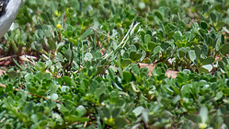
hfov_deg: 0.8
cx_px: 25
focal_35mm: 2731
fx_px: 16581
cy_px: -64
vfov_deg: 0.4
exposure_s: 1/2000
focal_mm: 500
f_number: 5.6
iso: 360
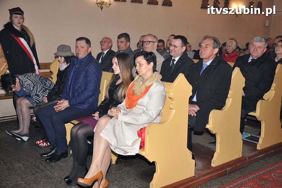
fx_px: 305
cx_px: 141
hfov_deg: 49.6
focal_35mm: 39
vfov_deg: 34.1
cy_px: 94
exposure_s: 1/60
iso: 800
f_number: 5.6
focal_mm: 26
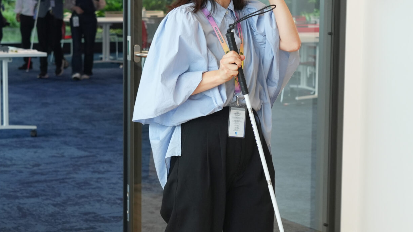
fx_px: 1095
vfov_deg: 12.1
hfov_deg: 21.4
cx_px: 202
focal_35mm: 100
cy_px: 150
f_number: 5
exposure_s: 1/320
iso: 1600
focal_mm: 49
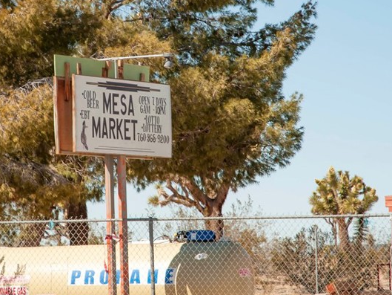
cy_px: 73
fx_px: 2684
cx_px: 129
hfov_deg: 8.3
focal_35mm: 237
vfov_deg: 6.3
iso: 200
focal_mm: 85
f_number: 5.6
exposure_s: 1/1250
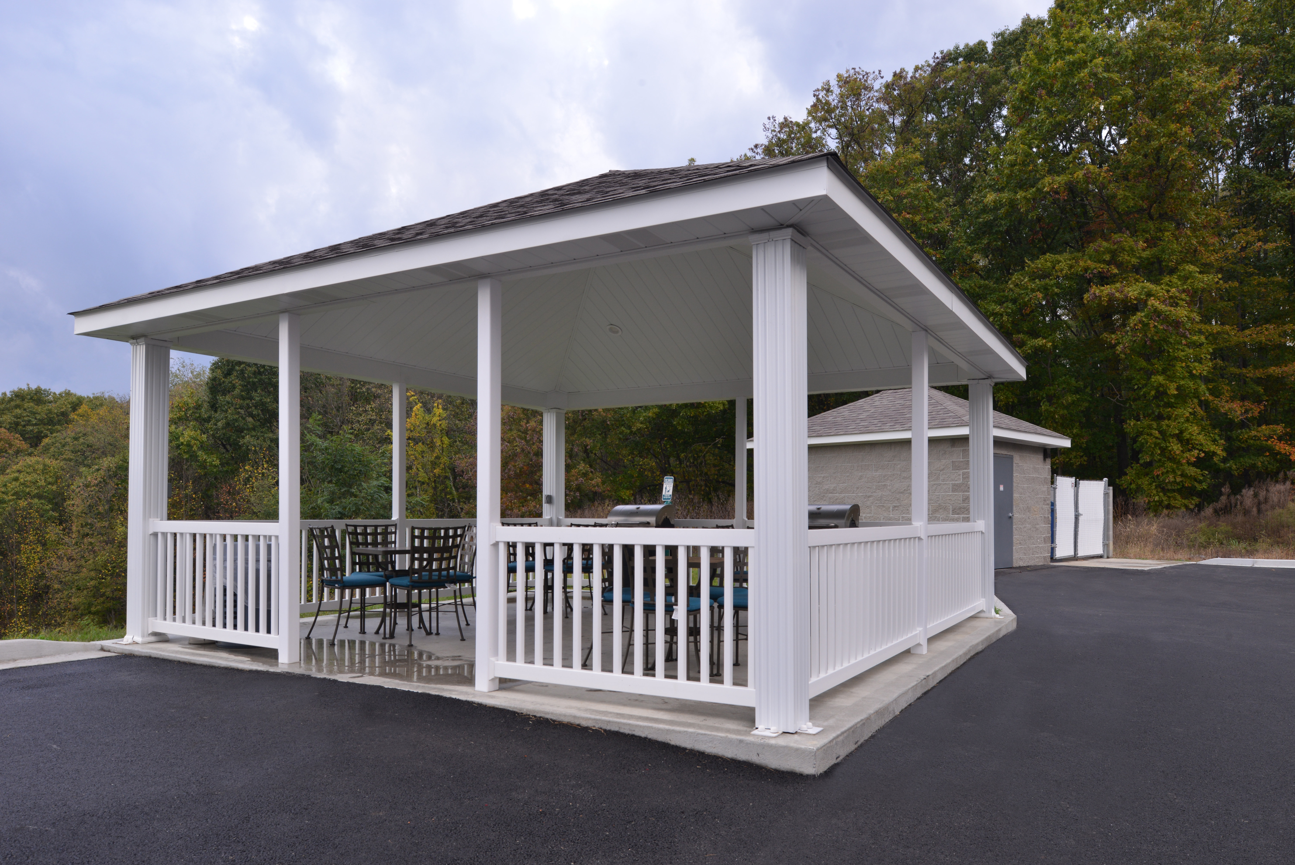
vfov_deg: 53.2
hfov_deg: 73.7
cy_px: 432
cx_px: 648
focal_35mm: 24
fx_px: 864
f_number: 11
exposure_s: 1/60
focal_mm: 24
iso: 320
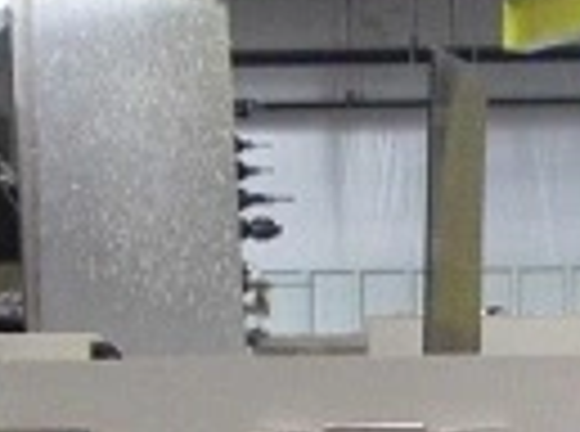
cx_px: 1191
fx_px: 2807
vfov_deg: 8.7
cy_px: 549
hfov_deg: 10.7
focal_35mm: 168
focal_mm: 6.3
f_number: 2.8
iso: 400
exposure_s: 1/60
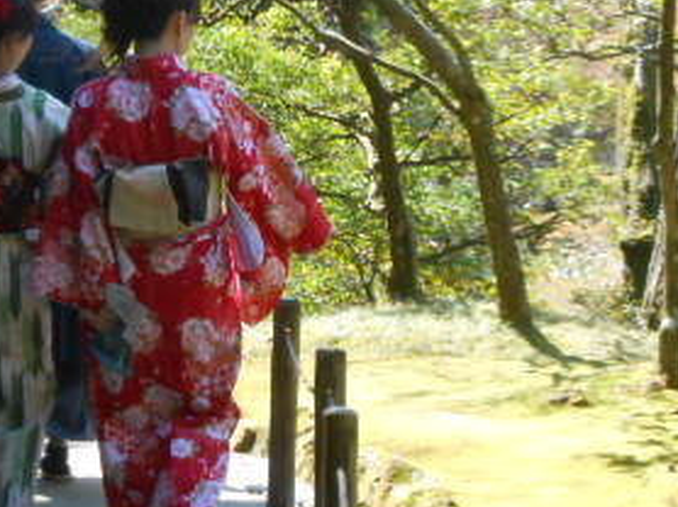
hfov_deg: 11.9
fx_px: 3249
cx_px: 217
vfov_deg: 8.9
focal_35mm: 166
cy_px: 224
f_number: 6
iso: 400
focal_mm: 12.8
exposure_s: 1/250
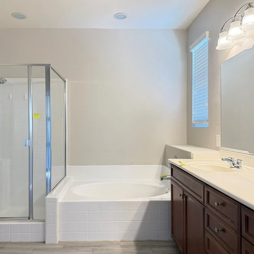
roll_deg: -0.3
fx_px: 241
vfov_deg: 55.6
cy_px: 127
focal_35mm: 29
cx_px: 114
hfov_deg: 55.5
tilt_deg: +0.4
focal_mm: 6.76
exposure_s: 1/120
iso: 400
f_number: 1.78
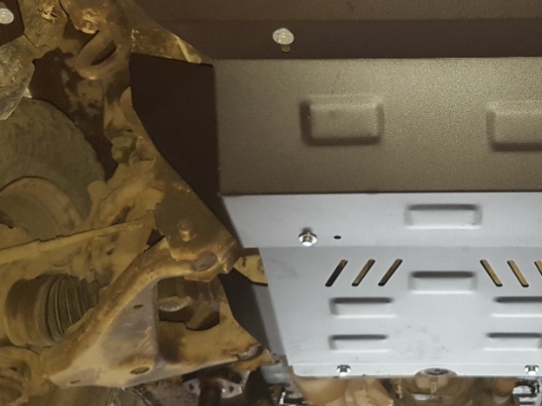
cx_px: 453
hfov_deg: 36.5
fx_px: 783
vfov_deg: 28.8
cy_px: 118
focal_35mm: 50
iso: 200
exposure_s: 1/25
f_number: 1.7
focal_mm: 4.2
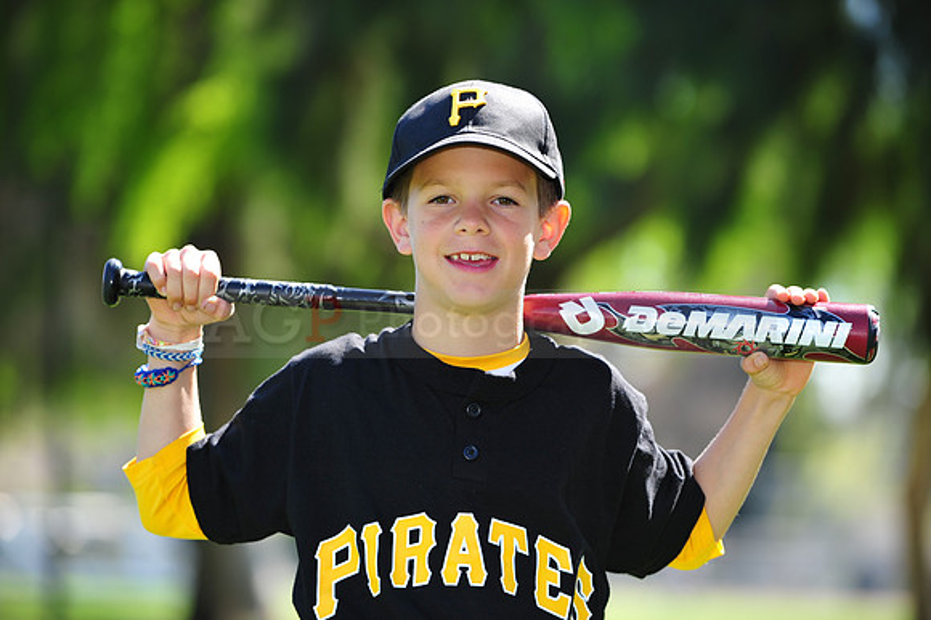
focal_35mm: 165
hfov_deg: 12.5
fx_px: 4264
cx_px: 466
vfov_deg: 8.3
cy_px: 310
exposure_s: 1/400
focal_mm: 165
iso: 200
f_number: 4.5
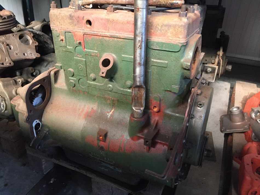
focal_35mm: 29
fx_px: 218
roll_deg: -3.8
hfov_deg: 61.6
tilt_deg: -28.7
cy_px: 98
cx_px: 130
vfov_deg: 48.2
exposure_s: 1/33
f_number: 2.2
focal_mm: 4.15
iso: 320
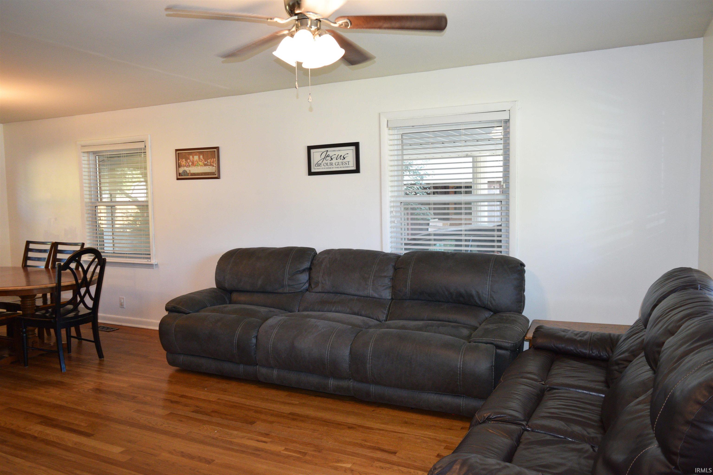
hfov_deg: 67.4
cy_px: 238
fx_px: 535
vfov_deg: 47.9
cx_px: 356
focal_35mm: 27
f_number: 5
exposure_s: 1/100
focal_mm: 18
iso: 800
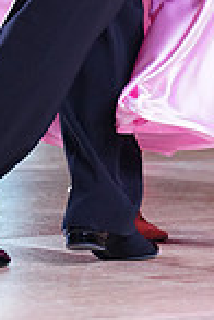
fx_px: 5278
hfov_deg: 2.3
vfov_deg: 3.5
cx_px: 200
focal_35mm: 592
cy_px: -231
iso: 1600
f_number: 2.8
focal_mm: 150
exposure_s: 1/500
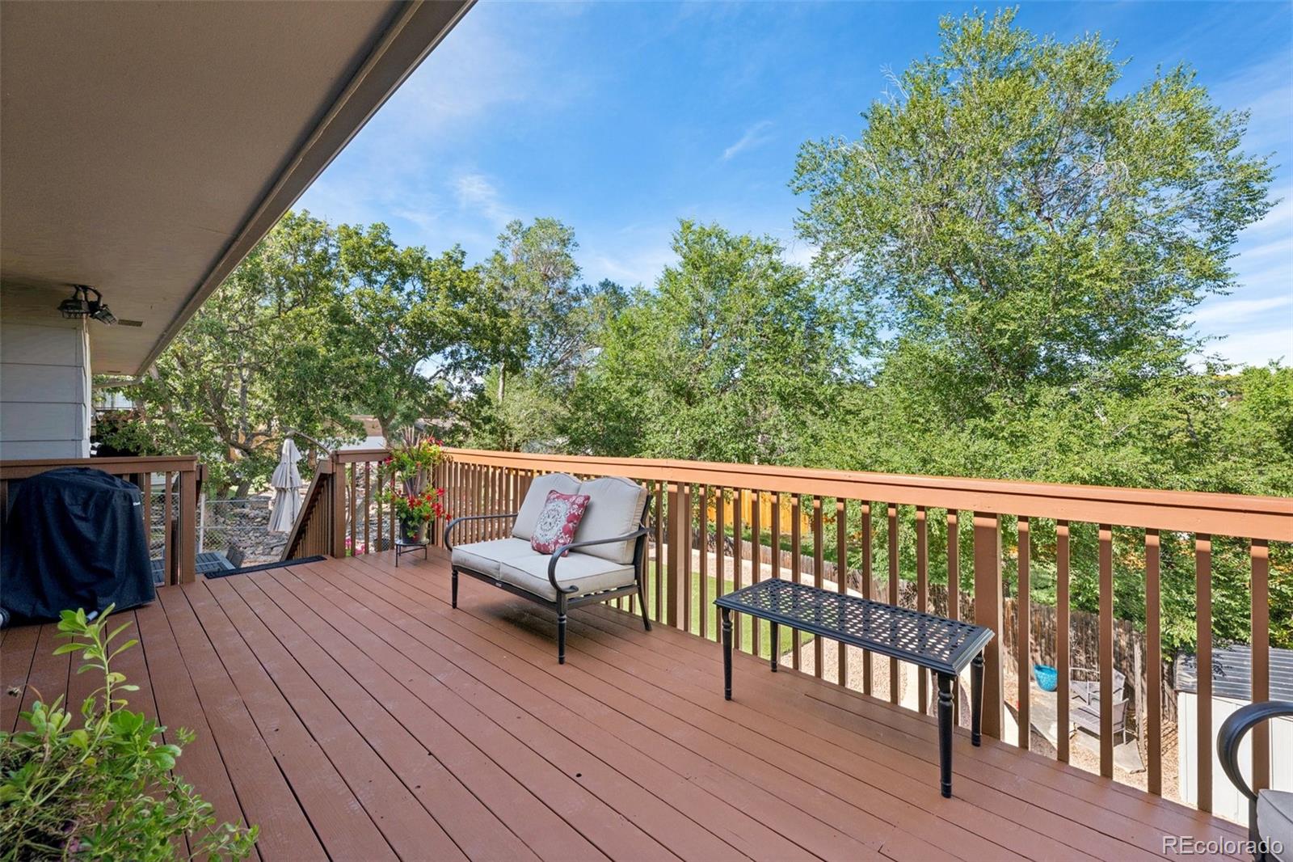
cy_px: 431
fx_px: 539
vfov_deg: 77.3
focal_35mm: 15
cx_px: 646
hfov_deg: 100.4
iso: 100
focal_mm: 15
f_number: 11
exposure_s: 1/25
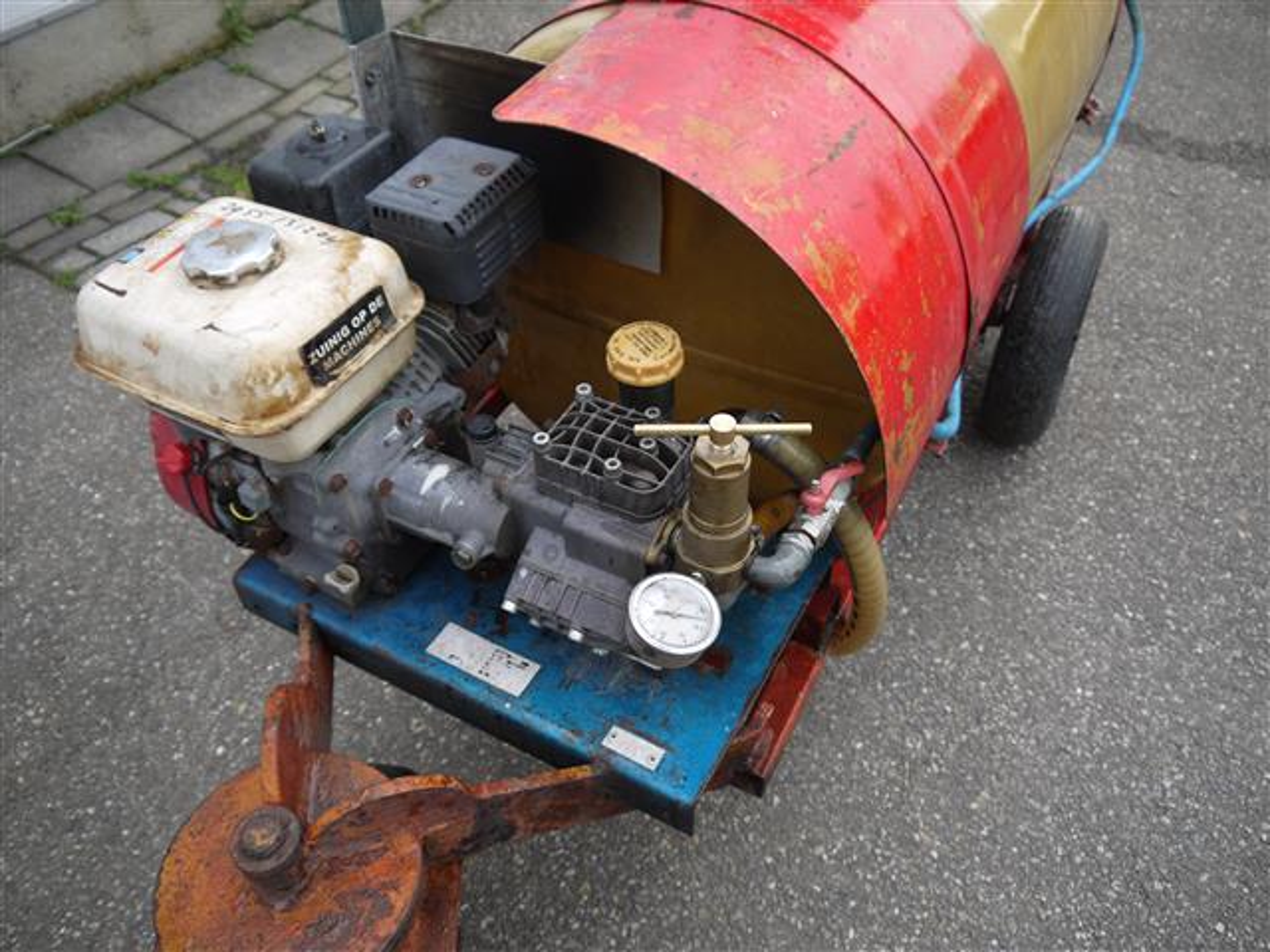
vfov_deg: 46.8
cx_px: 635
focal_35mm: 30
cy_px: 476
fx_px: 1101
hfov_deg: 60.0
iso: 100
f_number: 3.5
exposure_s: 1/80
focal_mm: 15
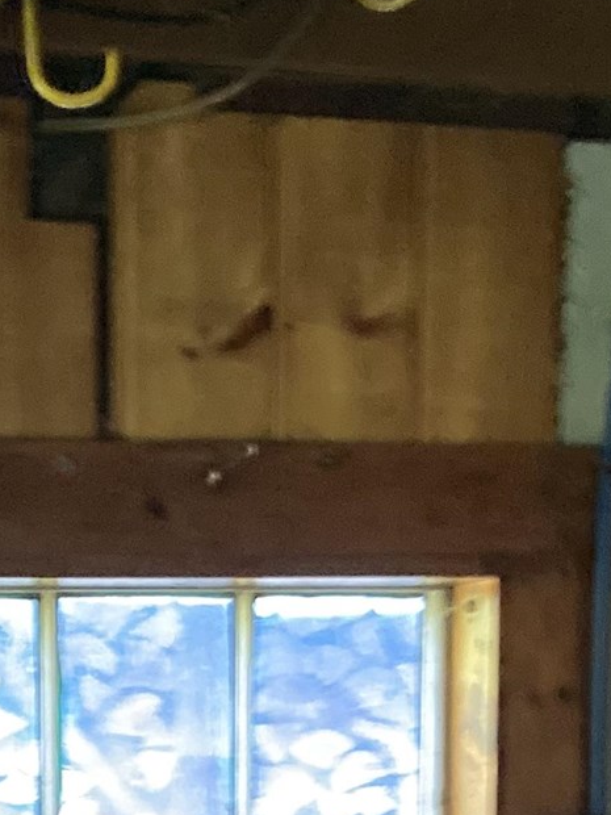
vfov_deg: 17.7
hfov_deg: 14.0
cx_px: 16
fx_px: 2448
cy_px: 1053
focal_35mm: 104
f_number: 1.8
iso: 640
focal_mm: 3.99
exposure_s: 1/30
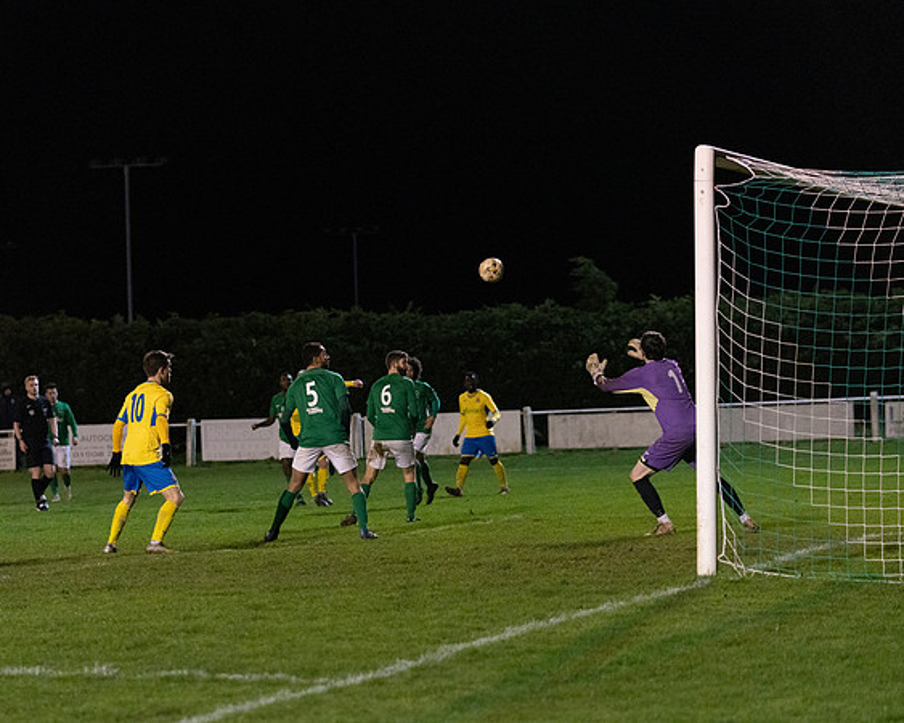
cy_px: 396
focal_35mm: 123
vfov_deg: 12.6
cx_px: 396
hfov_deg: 15.7
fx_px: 3280
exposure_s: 1/640
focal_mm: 97
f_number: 2.8
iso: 5000
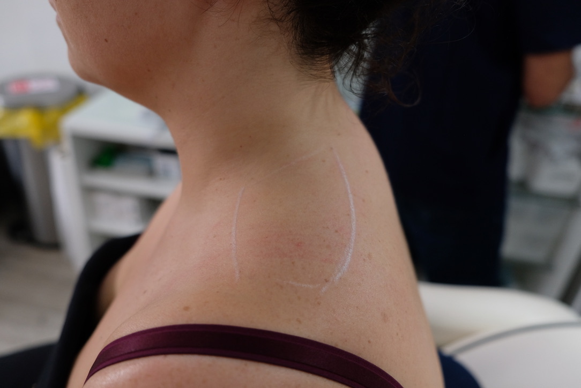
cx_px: 290
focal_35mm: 29
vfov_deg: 45.0
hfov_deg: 63.6
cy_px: 194
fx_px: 468
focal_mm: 19.6
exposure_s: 1/140
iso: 800
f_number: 2.8
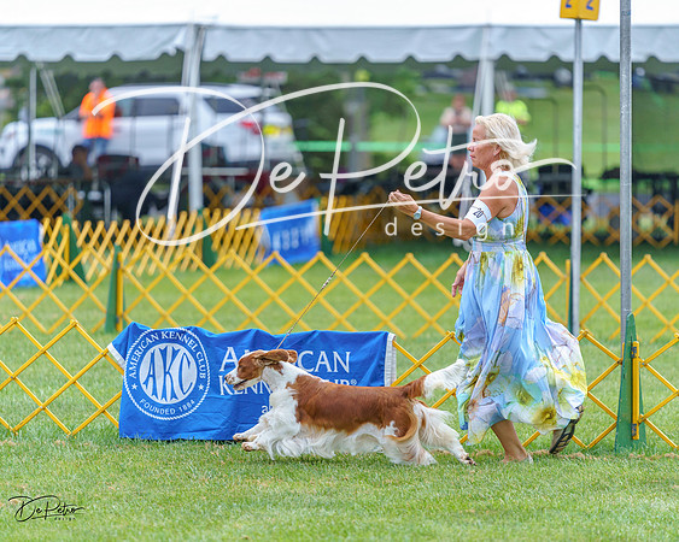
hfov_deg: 8.6
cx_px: 340
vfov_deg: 6.9
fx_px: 4525
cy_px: 271
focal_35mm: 225
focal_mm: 200
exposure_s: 1/640
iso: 640
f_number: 2.8
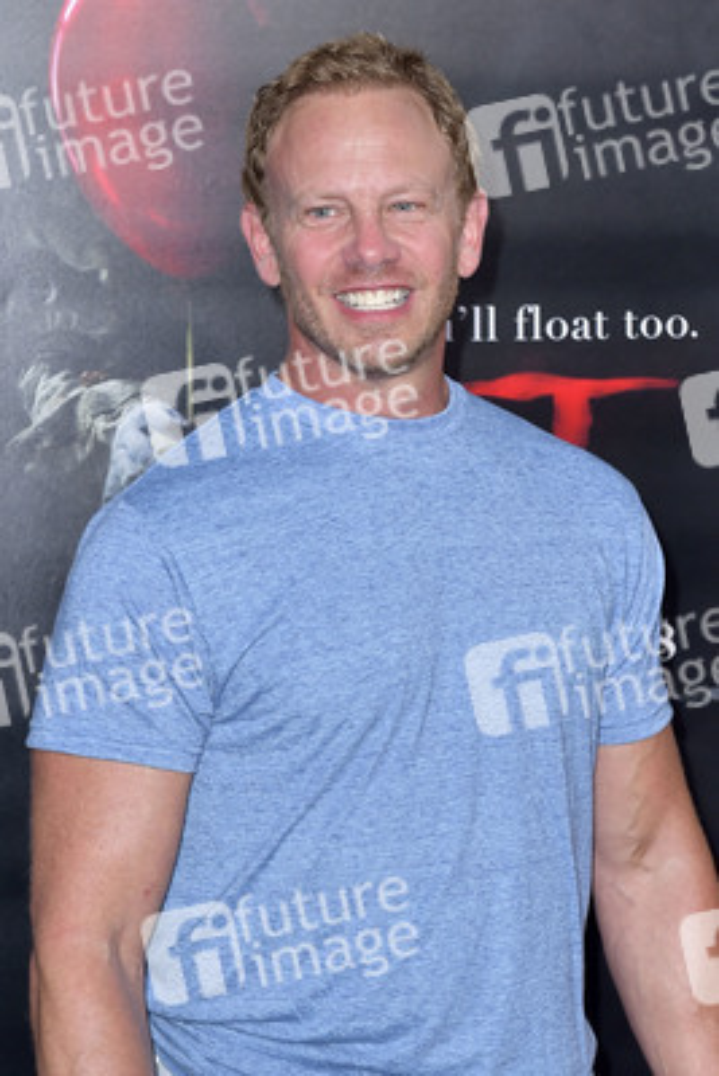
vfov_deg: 32.4
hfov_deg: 21.9
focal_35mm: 62
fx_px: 1856
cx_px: 360
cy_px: 538
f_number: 6.3
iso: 640
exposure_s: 1/250
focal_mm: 62
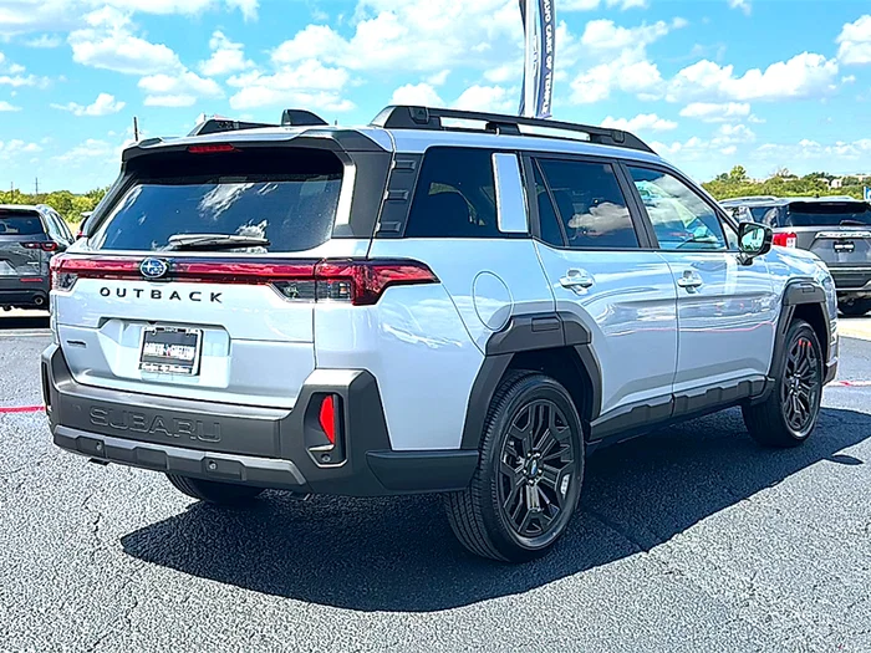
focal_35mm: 38
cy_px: 326
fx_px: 956
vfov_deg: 37.7
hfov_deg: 49.0
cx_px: 436
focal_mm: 6.86
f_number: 1.78
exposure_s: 1/2604
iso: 80
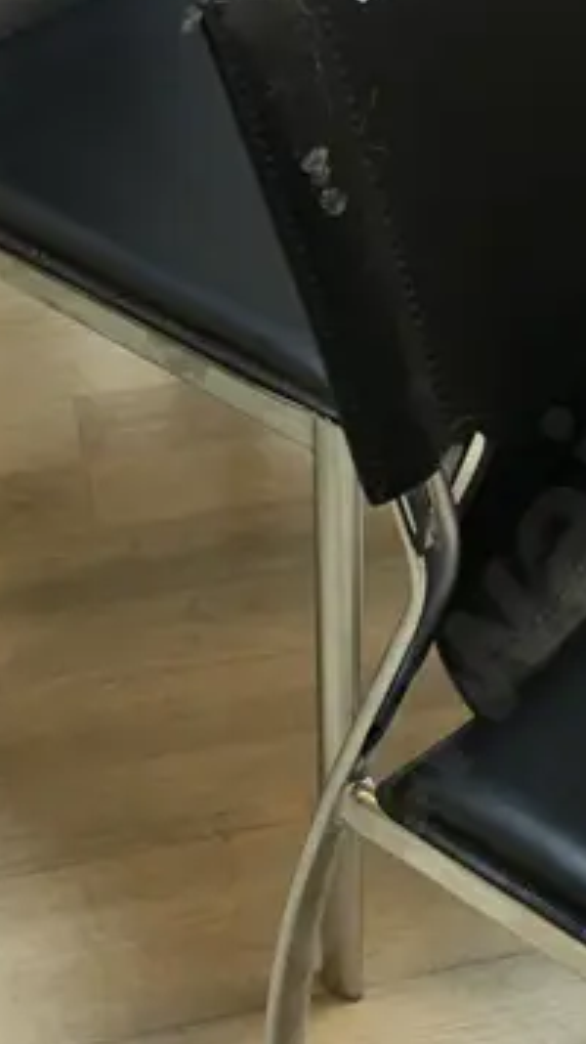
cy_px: 340
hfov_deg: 12.9
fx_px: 2516
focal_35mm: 91
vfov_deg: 23.3
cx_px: 721
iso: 50
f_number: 2.2
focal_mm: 4.15
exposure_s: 1/17
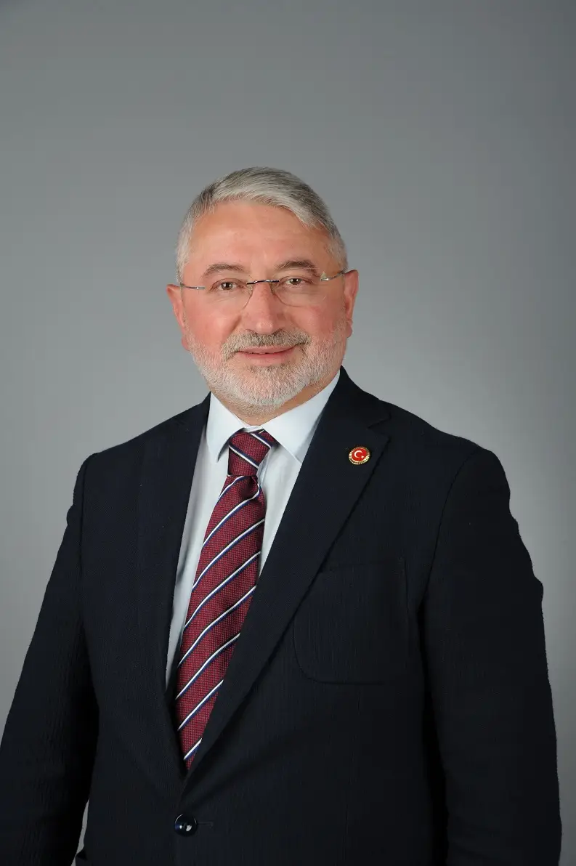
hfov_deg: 16.0
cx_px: 288
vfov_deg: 23.9
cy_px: 433
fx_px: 2043
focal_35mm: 85
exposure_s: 1/125
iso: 200
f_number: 11
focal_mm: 85
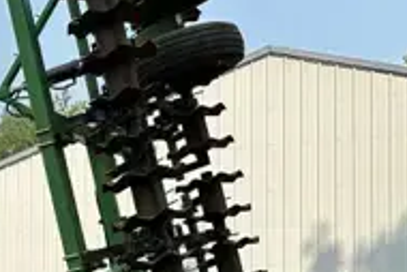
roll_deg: +0.1
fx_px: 950
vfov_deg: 15.7
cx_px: -238
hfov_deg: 20.1
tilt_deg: +4.4
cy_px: 321
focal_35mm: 84
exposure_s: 1/3472
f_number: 1.78
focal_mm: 6.86
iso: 80
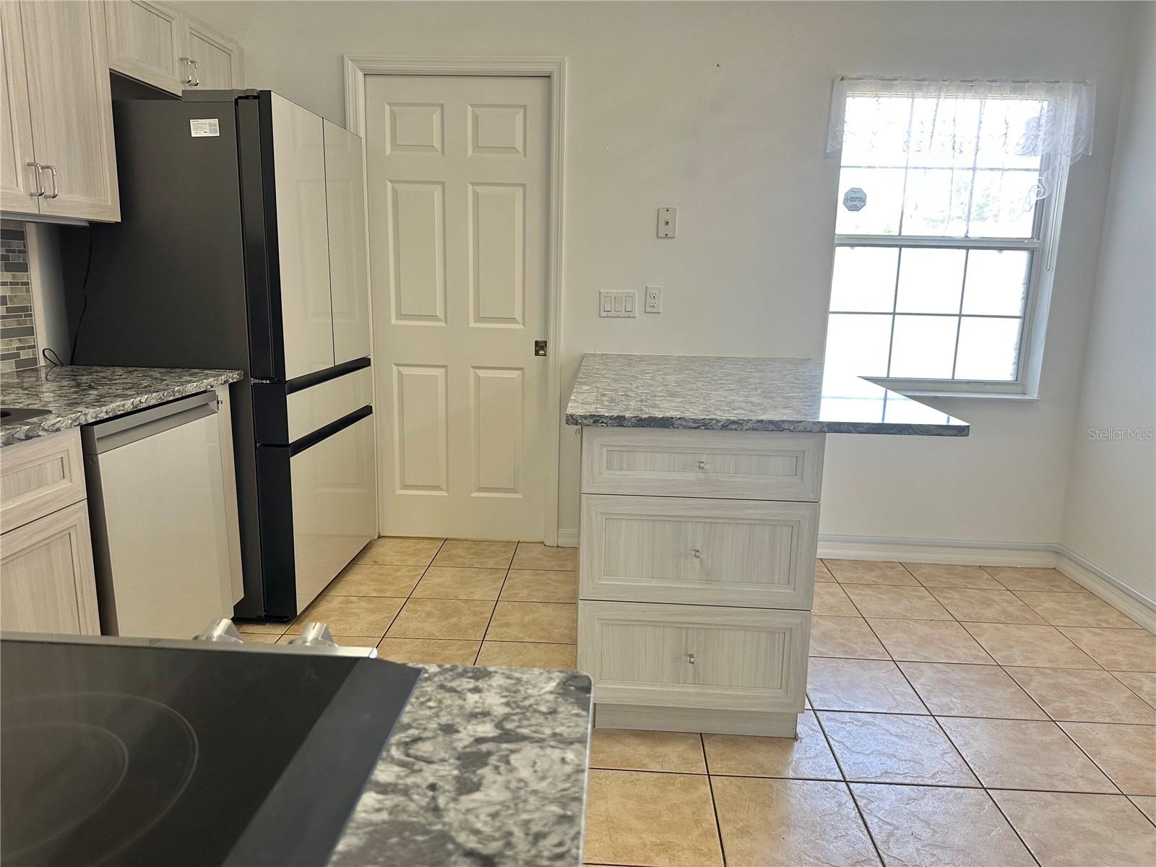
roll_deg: -1.7
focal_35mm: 24
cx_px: 578
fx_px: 801
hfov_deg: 71.6
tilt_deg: -11.1
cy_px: 434
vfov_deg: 56.8
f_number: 1.78
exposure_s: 1/90
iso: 125
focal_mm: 6.86
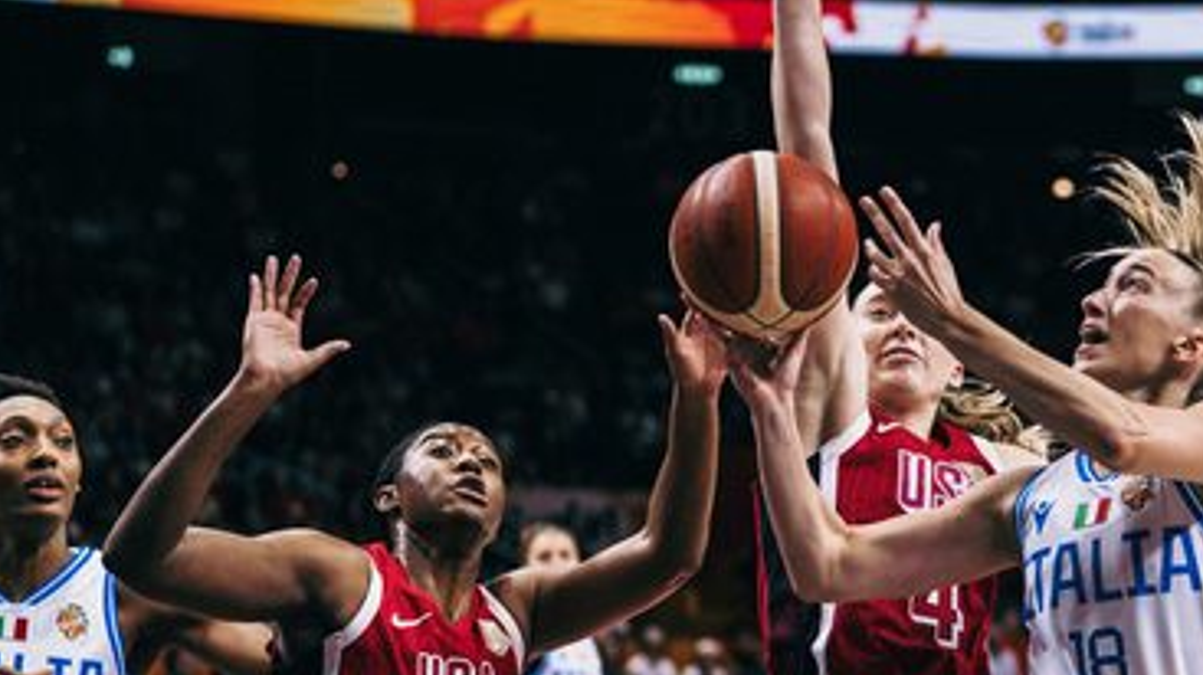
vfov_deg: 13.4
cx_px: 652
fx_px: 2869
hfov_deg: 23.7
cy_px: 488
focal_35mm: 90
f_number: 2.8
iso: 2000
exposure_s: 1/1600
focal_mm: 70
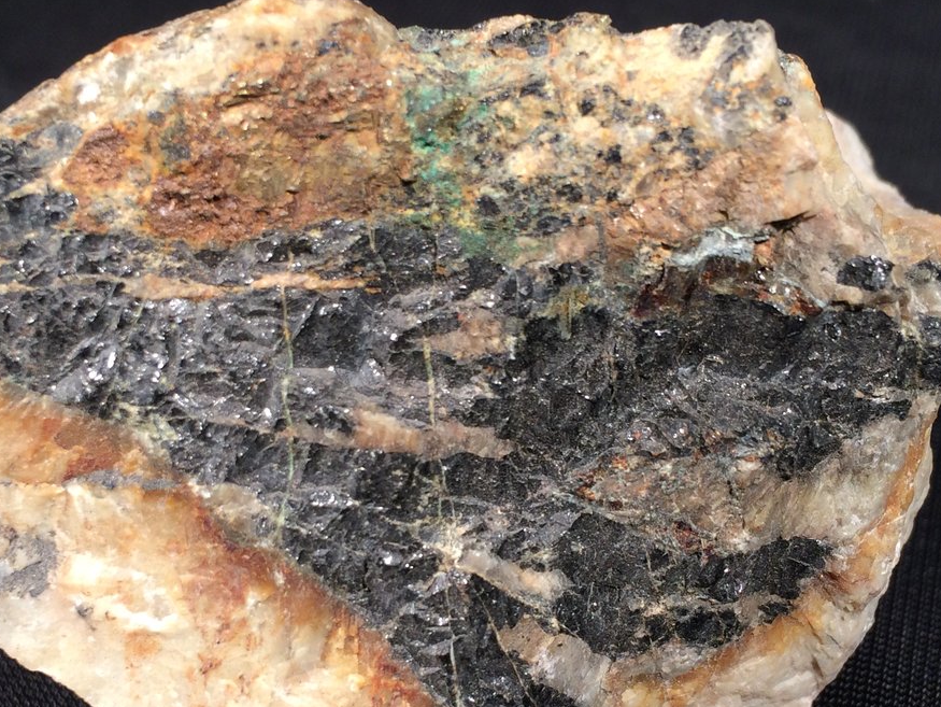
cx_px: 457
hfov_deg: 36.2
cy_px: 462
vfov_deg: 27.4
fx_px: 1441
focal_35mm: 53
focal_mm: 4.15
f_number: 2.2
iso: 64
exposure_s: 1/120
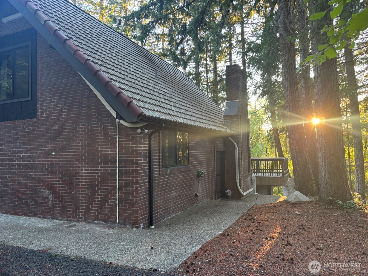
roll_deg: +0.7
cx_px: 184
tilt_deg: +2.7
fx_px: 276
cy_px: 138
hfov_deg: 67.3
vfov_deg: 53.1
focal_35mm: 26
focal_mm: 5.96
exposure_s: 1/60
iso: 200
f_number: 1.6
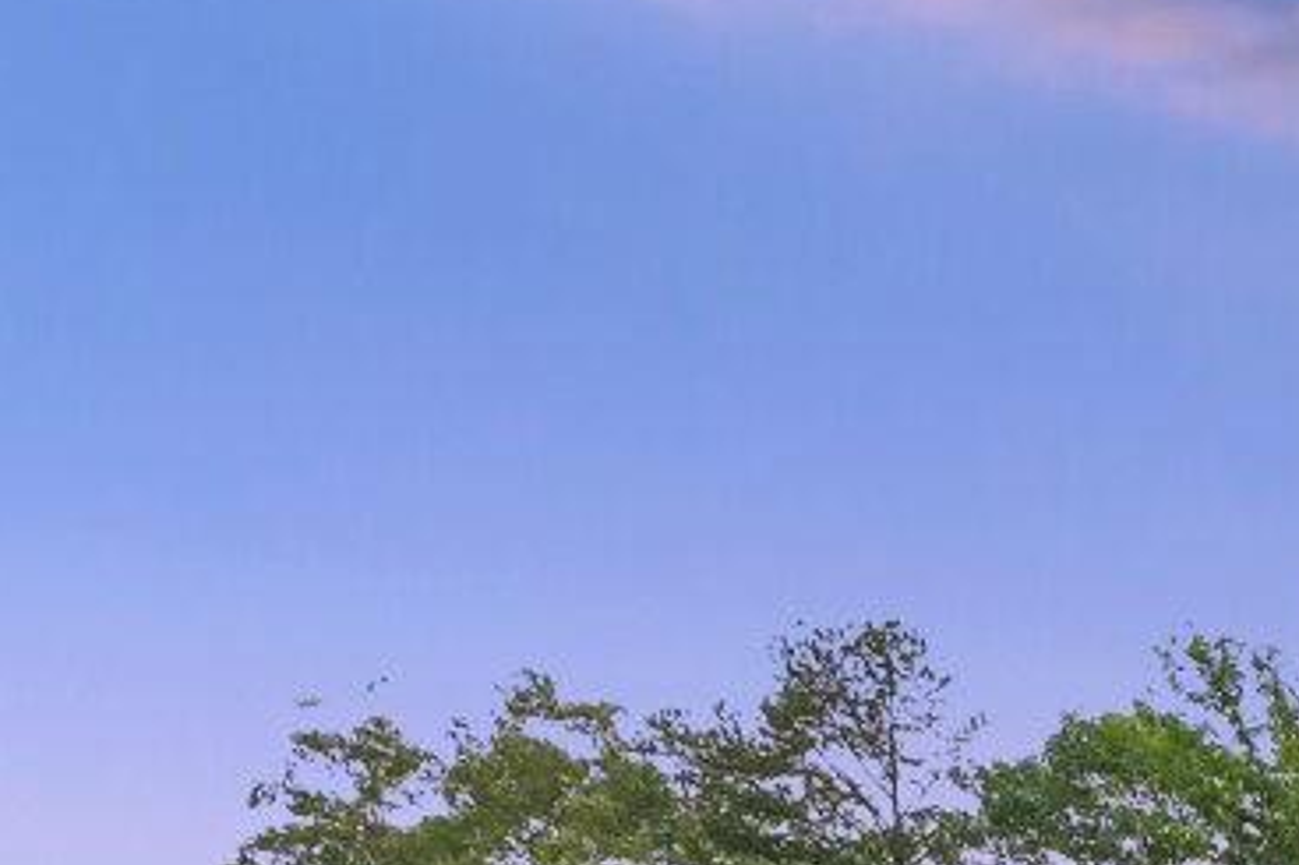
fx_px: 3210
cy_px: 1961
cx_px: 2806
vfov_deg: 12.6
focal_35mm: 89
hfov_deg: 16.0
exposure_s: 1/1.67
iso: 800
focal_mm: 16
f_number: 8
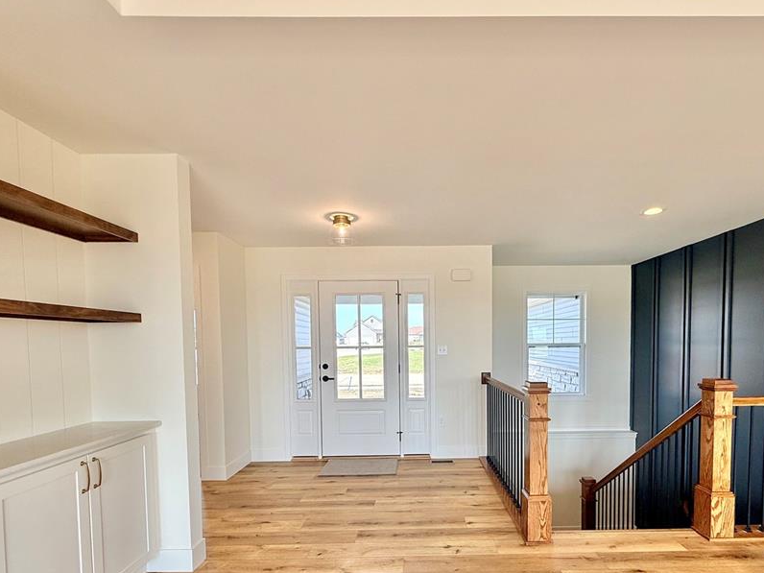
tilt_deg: -2.9
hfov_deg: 87.4
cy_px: 360
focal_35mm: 18
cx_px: 424
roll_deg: +0.5
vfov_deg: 70.4
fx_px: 397
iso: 64
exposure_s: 1/167
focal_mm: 2.22
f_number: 2.2
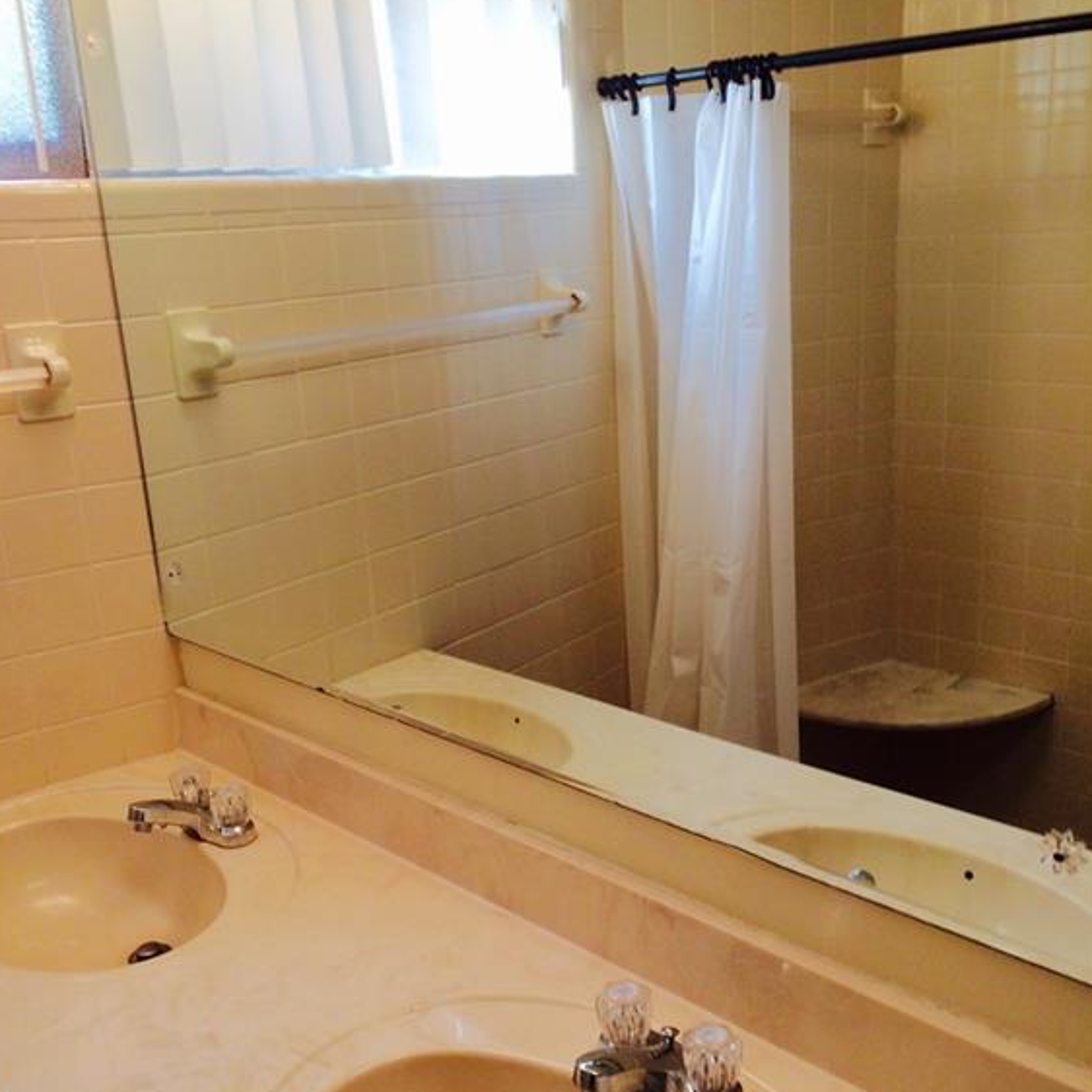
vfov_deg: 47.1
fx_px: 1249
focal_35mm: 35
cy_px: 608
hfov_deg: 47.2
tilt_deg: -16.4
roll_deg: +3.4
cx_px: 540
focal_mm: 4.15
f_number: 2.2
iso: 40
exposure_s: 1/60
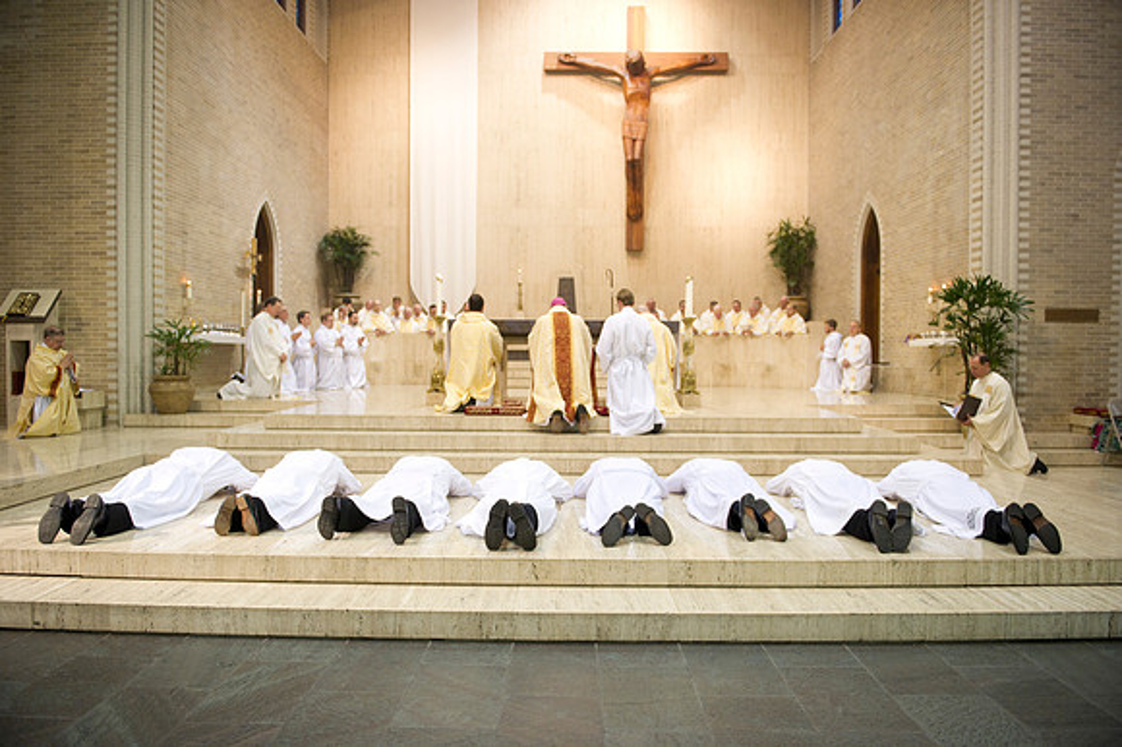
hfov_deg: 73.8
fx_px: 748
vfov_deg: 53.1
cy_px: 374
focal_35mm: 24
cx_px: 561
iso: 2000
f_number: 2.8
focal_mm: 24
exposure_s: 1/160
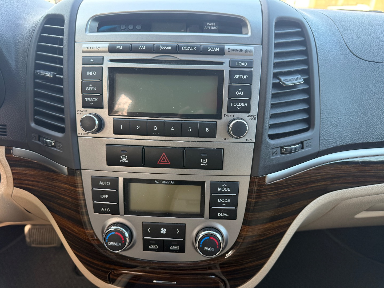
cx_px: 192
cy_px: 144
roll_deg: -1.4
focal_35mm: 24
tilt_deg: -22.7
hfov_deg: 71.6
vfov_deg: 56.8
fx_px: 266
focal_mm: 6.76
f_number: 1.78
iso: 125
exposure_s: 1/121
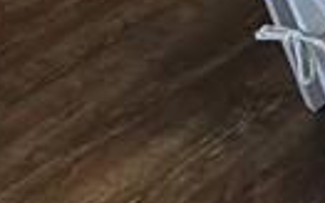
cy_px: -433
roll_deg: +0.2
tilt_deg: -24.8
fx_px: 1028
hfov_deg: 11.8
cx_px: 918
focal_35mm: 116
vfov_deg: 8.9
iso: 250
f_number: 2.2
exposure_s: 1/60
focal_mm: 2.22
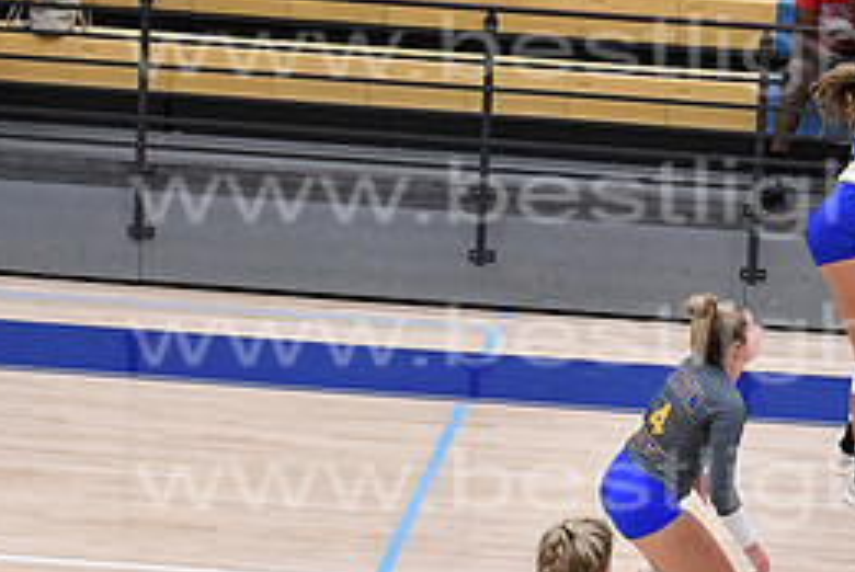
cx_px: 881
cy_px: 271
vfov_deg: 5.9
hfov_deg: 8.7
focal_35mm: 234
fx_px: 5564
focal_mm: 70
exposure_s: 1/1000
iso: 6400
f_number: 3.2
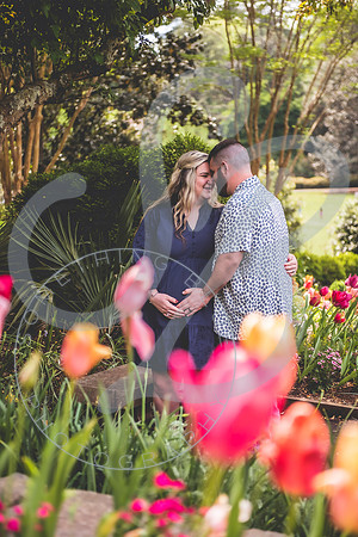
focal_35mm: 70
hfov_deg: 19.5
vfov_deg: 28.8
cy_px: 268
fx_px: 1044
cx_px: 179
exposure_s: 1/500
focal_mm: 70
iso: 50
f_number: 2.8
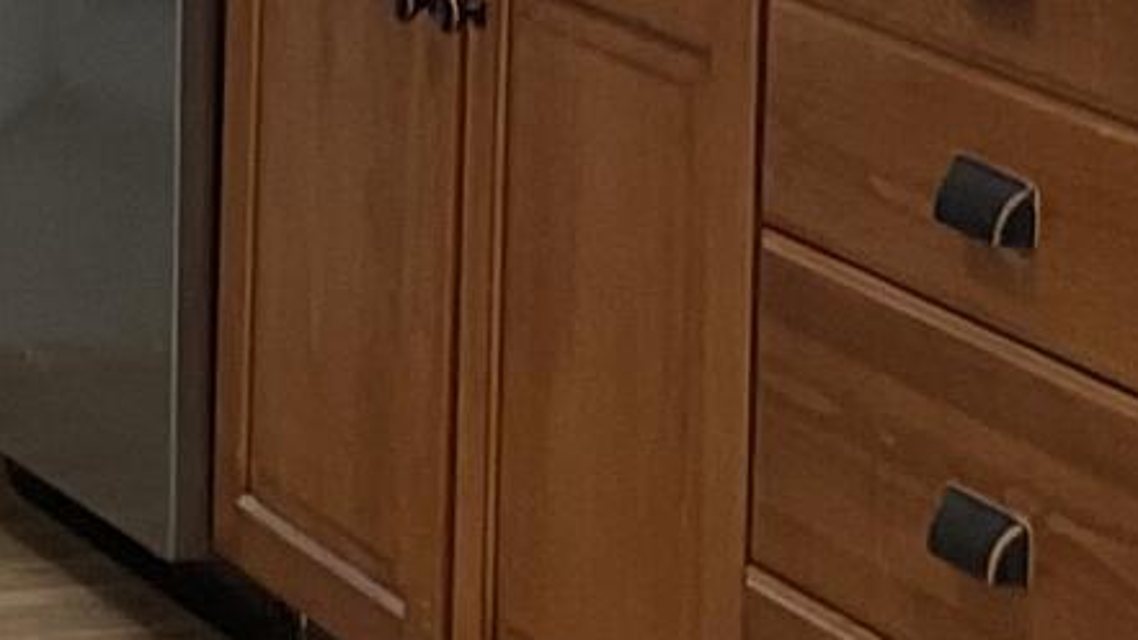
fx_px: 6487
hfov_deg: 9.9
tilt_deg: -5.2
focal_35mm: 215
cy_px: -565
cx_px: -219
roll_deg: -0.9
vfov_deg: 5.5
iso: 40
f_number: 1.8
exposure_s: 1/60
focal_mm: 3
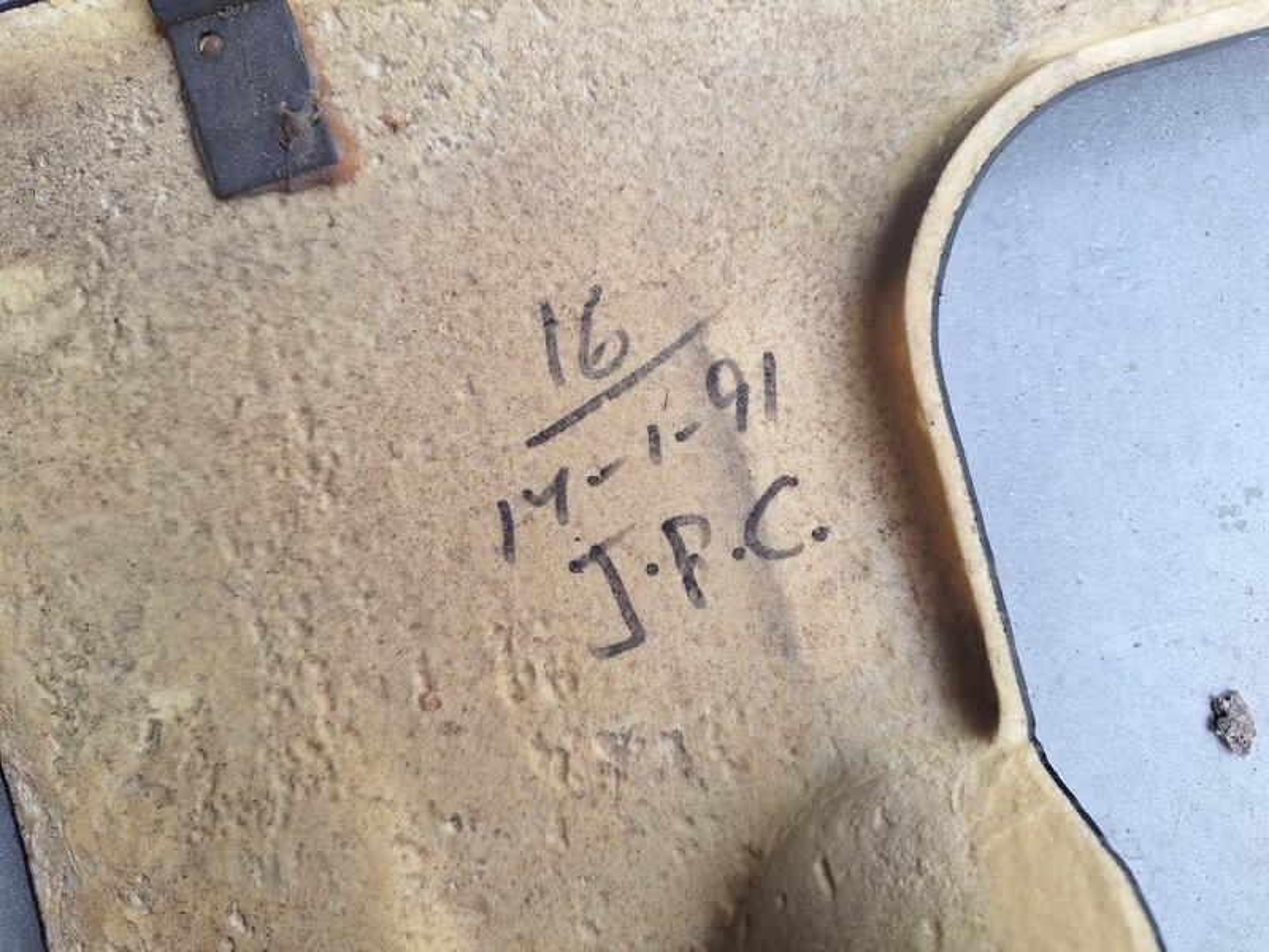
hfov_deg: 73.9
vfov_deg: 58.9
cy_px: 476
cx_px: 634
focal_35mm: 23
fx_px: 843
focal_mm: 5.54
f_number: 1.8
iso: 50
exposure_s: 1/100
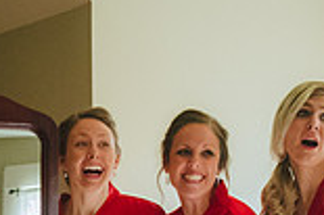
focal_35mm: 150
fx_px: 1349
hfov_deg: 13.5
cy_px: 375
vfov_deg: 8.8
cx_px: 8
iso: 3200
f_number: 2.8
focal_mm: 40
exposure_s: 1/500
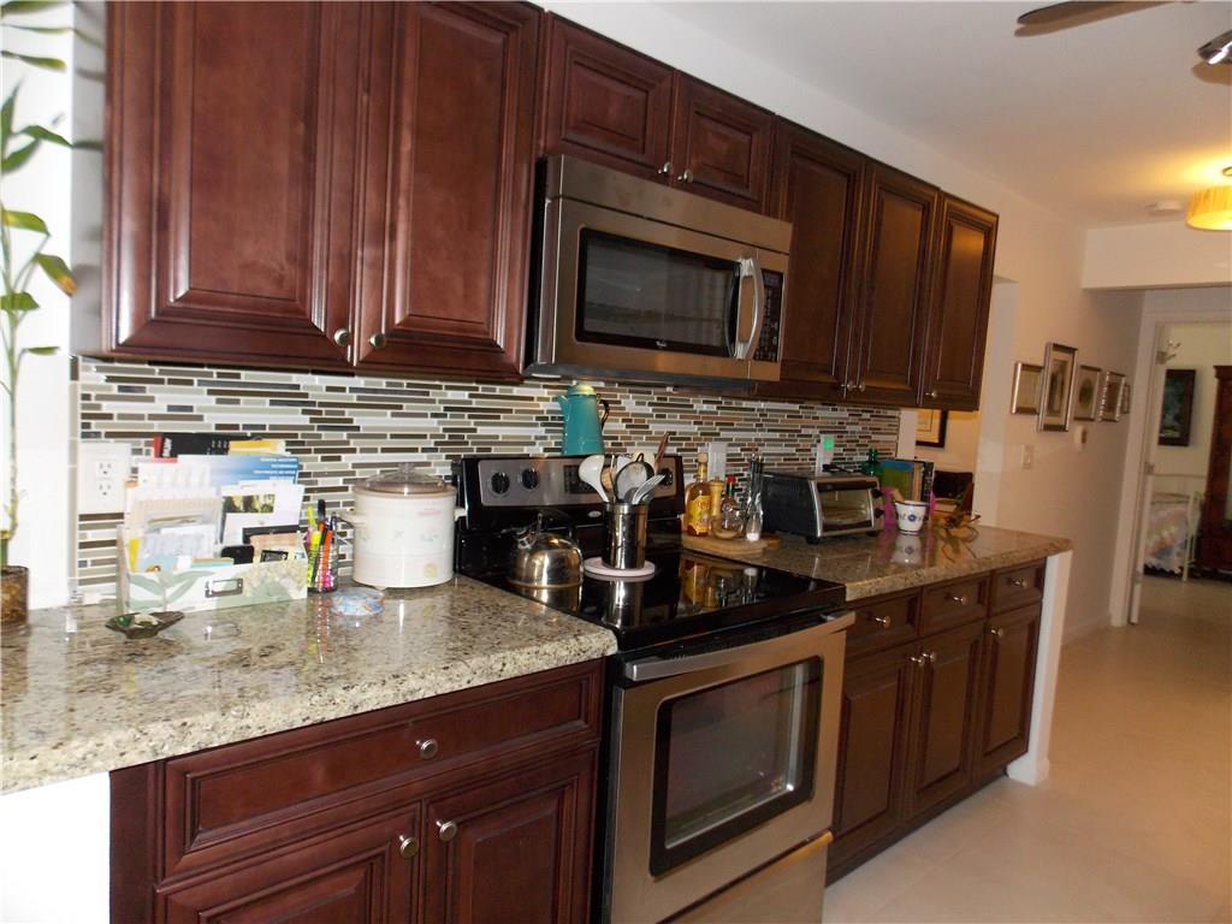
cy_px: 462
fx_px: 819
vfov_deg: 58.9
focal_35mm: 23
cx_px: 616
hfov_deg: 73.9
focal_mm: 4
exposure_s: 1/30
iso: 200
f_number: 3.1
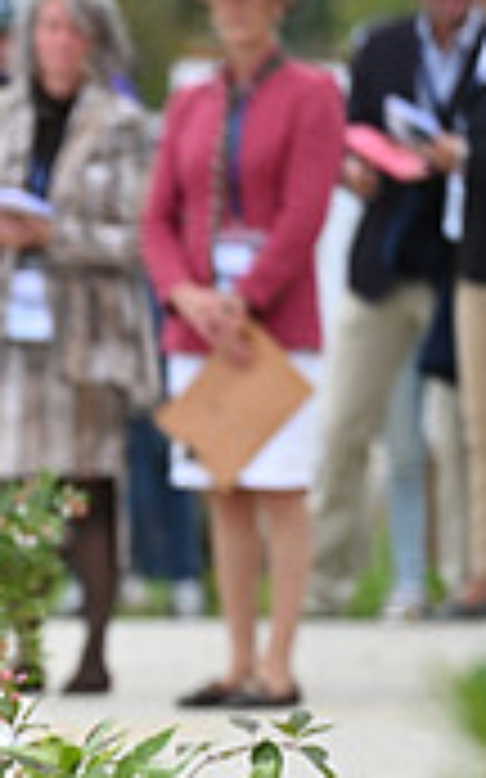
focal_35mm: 1193
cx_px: -738
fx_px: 25303
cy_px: 429
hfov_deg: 1.1
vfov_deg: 1.8
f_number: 5.6
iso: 640
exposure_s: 1/1600
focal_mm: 350
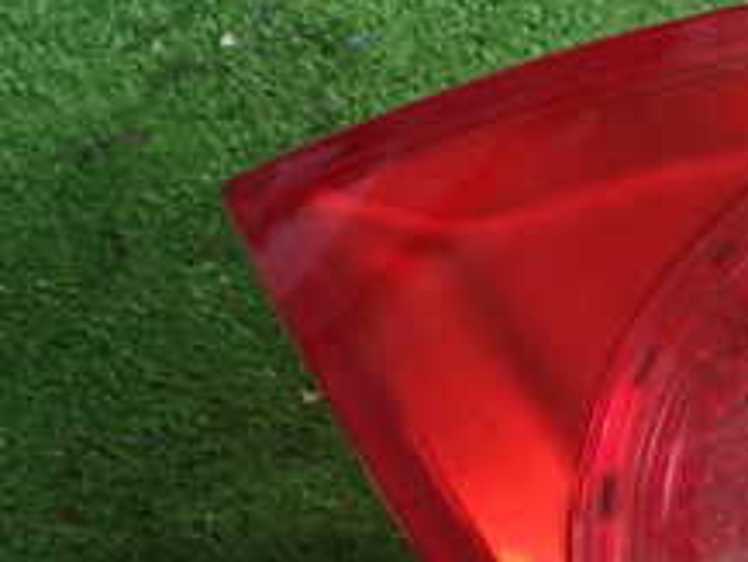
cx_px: 979
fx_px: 1794
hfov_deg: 21.3
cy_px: 569
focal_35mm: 83
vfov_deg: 17.4
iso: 640
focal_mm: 5.4
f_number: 2.3
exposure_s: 1/125
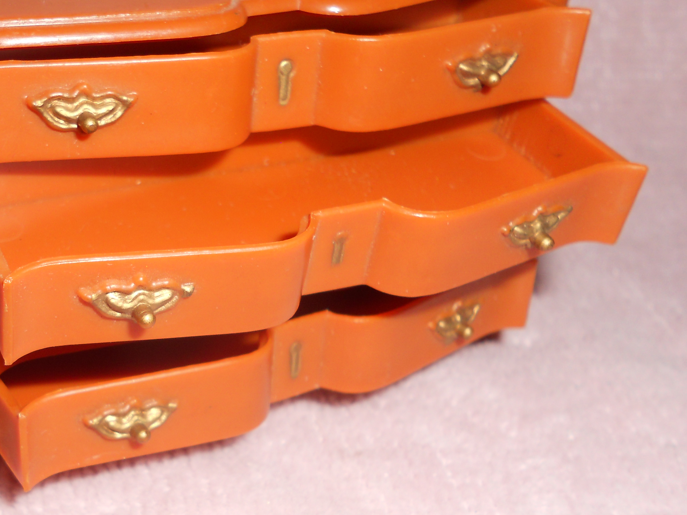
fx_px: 1052
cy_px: 307
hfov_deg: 34.9
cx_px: 129
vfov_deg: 27.5
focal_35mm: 53
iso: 80
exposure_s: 1/25
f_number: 8.8
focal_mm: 5.8
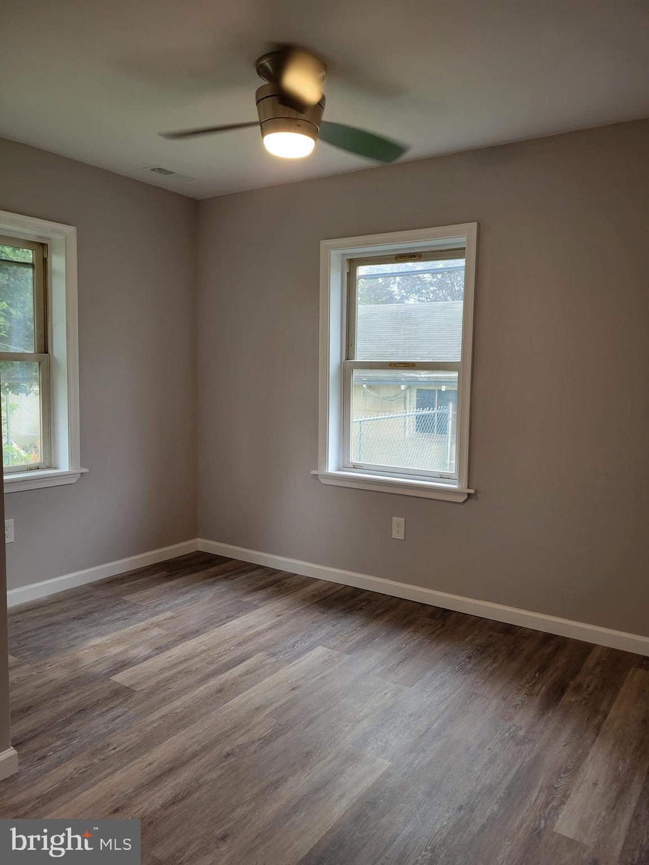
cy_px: 432
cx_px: 324
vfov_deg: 67.3
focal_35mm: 26
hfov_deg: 53.1
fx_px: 650
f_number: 1.8
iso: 80
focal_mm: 5.4
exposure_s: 1/120
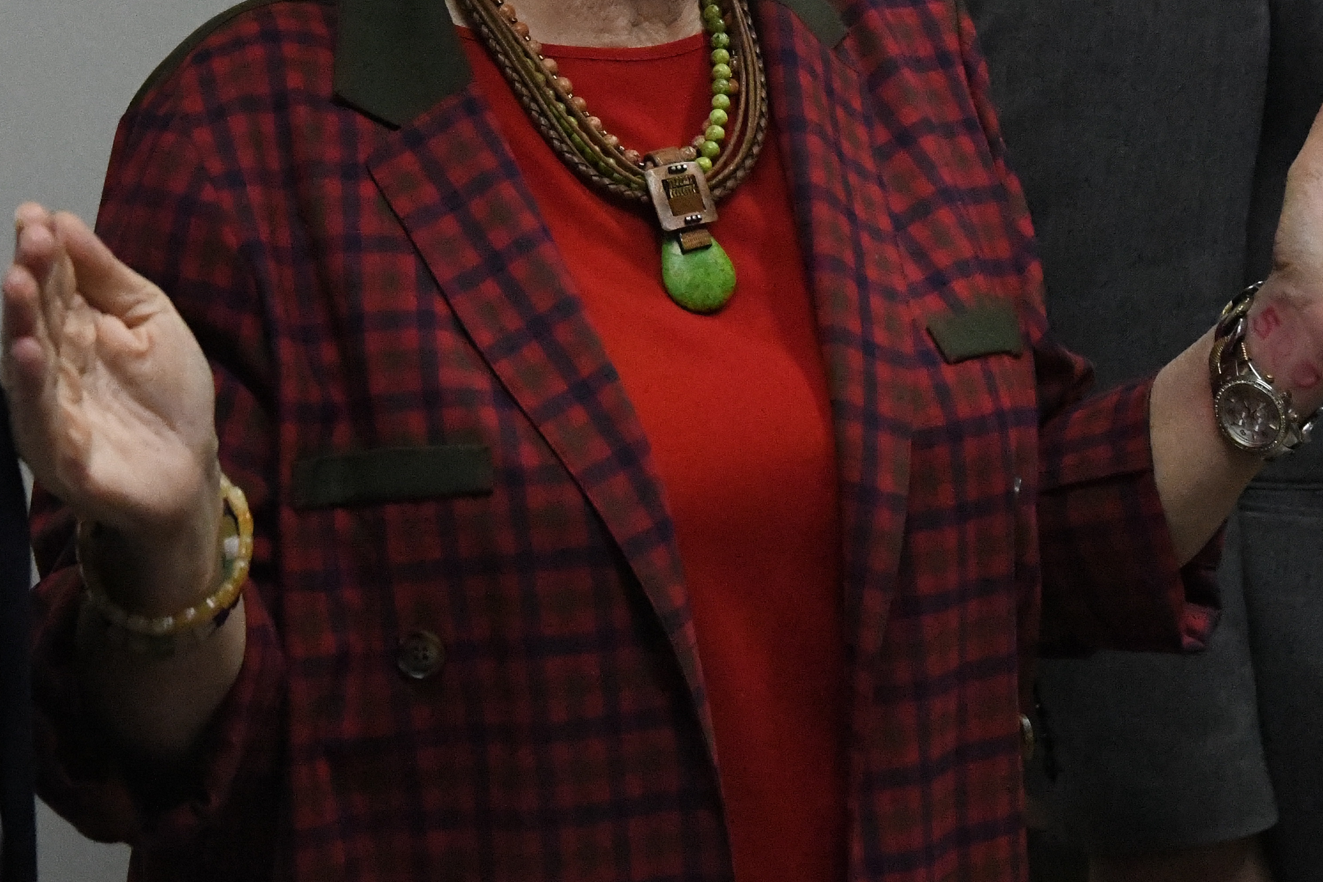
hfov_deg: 17.6
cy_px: -136
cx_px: 486
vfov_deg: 11.6
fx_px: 4263
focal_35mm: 116
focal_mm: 42
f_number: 5
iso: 12800
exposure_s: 1/800
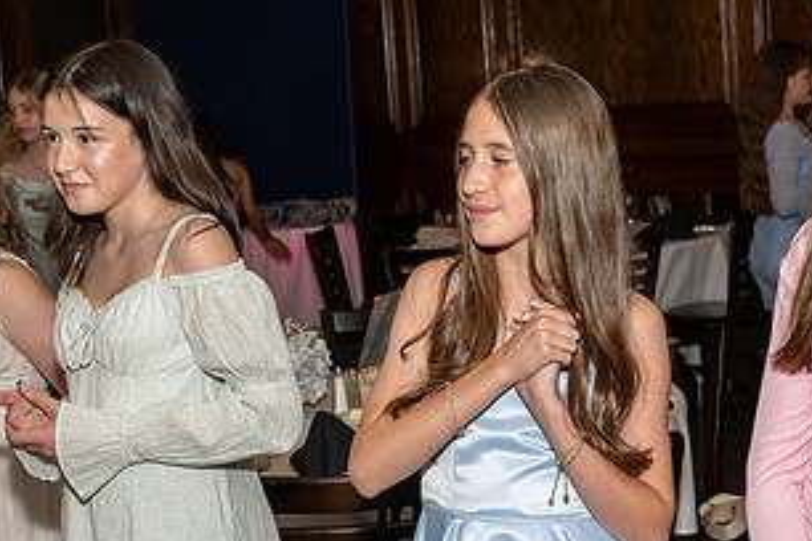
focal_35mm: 75
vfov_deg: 18.2
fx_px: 1692
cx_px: 390
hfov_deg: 27.0
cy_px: 319
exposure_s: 1/250
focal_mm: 38
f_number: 7.1
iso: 500
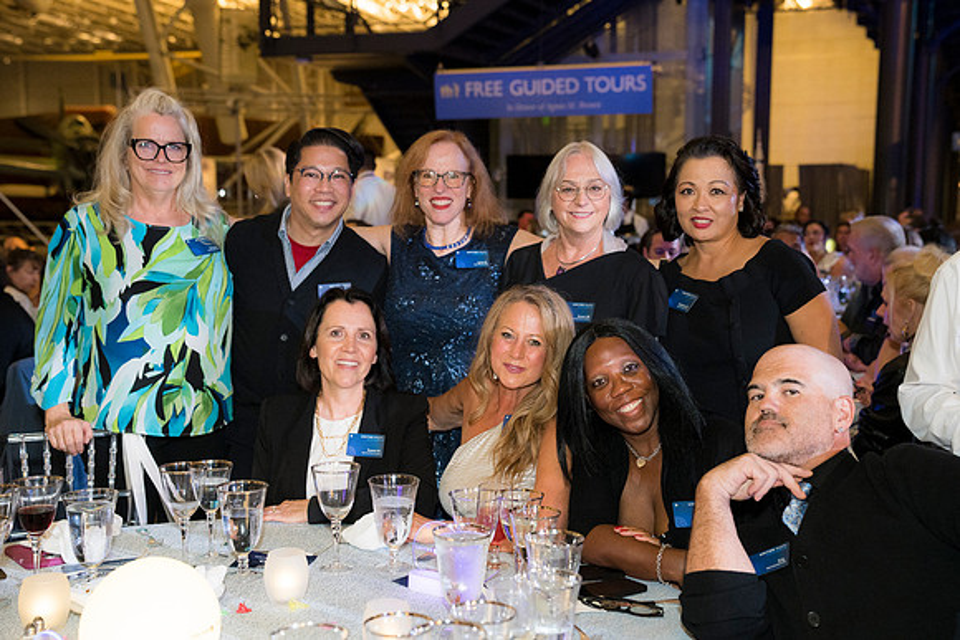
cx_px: 480
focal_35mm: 47
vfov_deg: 28.7
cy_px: 320
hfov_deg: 41.9
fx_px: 1254
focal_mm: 47
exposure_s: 1/125
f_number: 4
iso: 3200
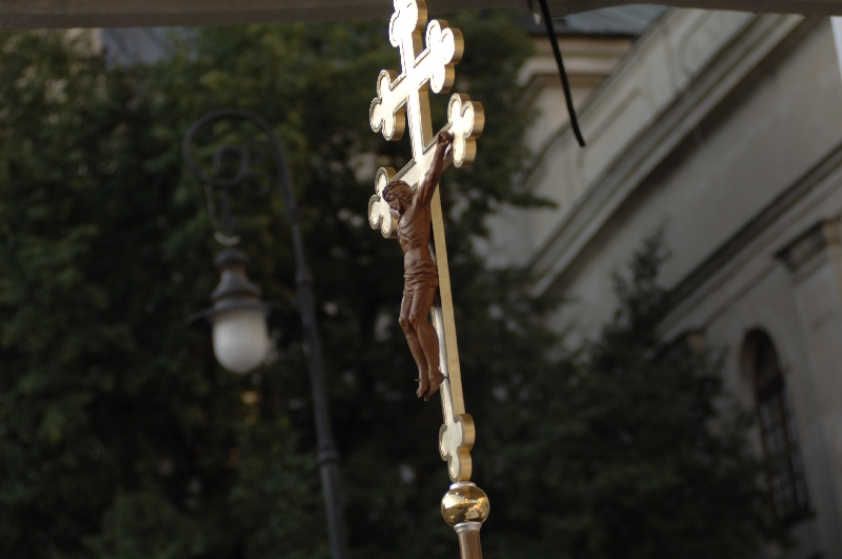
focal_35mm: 120
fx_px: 2803
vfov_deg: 11.4
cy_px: 280
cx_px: 421
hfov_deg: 17.1
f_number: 2.8
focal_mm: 80
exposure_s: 1/320
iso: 100
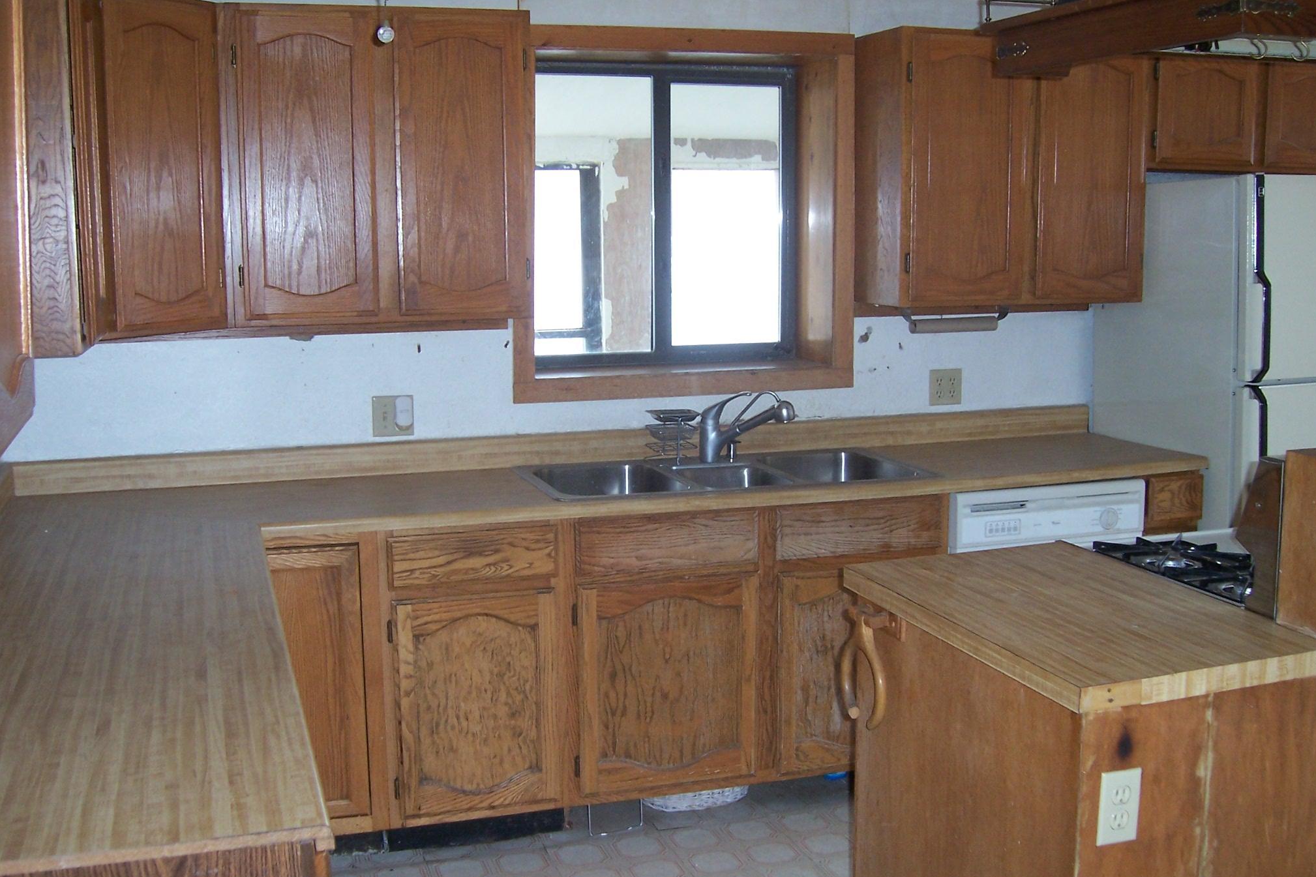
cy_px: 448
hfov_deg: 50.7
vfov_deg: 35.0
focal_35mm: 38
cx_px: 657
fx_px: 1389
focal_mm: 6
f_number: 3
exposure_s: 1/60
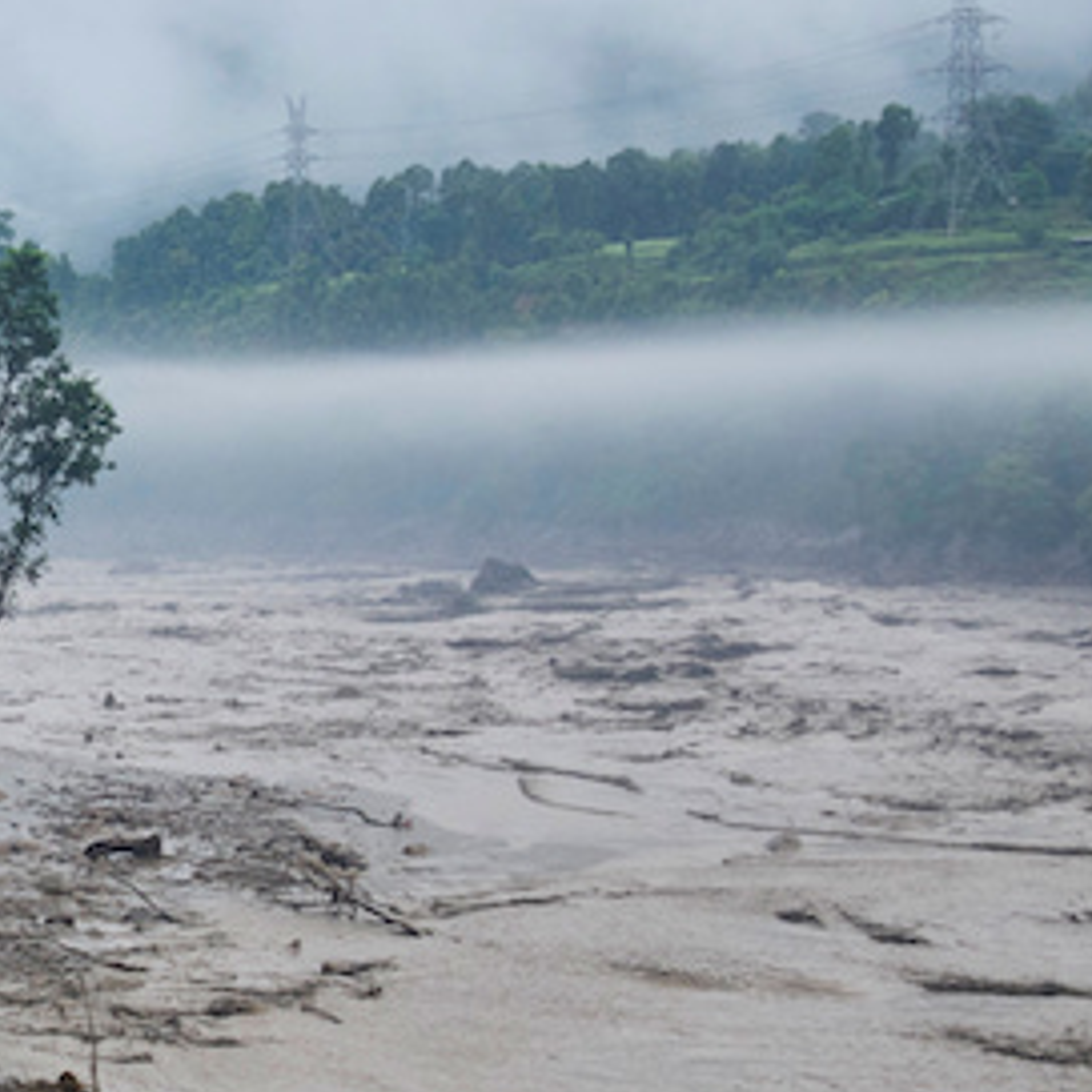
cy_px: 564
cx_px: -201
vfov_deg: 16.7
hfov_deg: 16.1
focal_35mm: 104
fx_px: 3712
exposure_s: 1/500
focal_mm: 34
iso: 400
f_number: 4.5
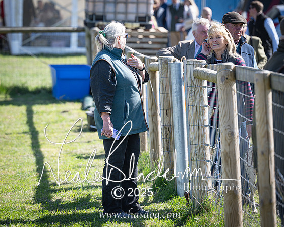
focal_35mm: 205
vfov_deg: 7.5
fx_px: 1723
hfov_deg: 9.4
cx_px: 121
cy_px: 108
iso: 560
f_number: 4
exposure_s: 1/2000
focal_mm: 165
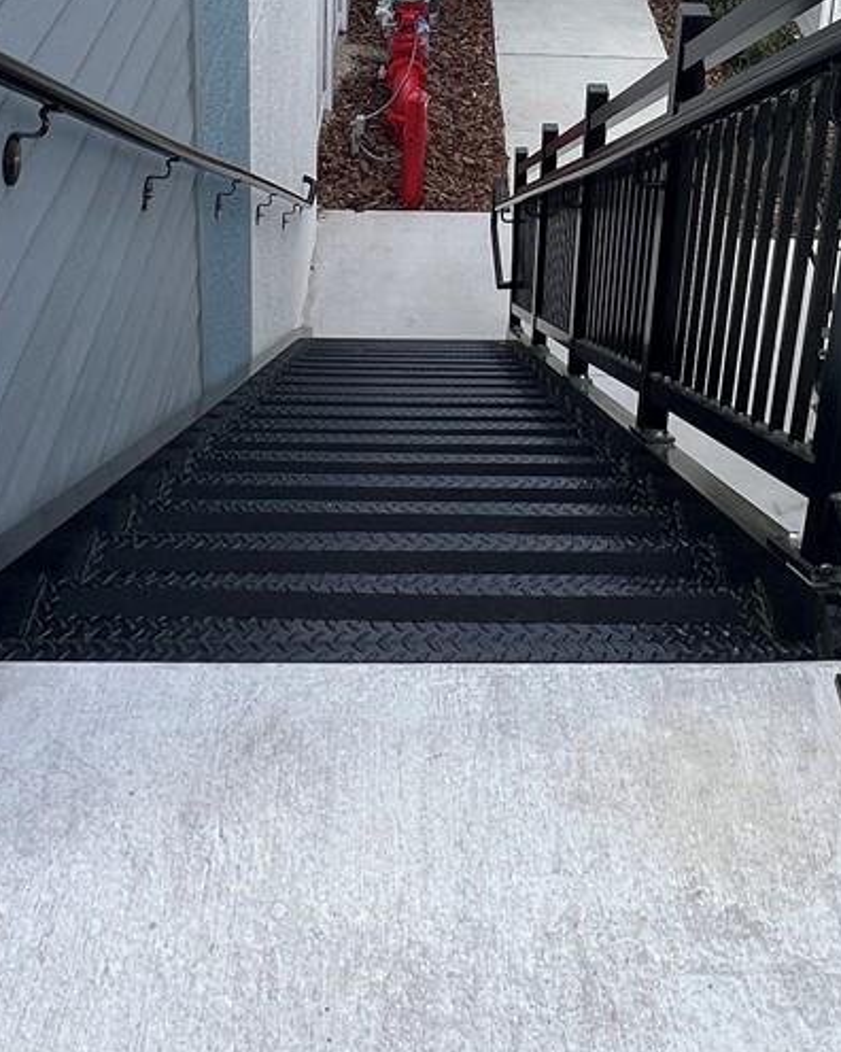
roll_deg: -3.1
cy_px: -64
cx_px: 529
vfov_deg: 38.3
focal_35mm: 41
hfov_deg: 36.3
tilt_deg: -19.6
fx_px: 1276
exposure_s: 1/413
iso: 32
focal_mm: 1.57
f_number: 1.8
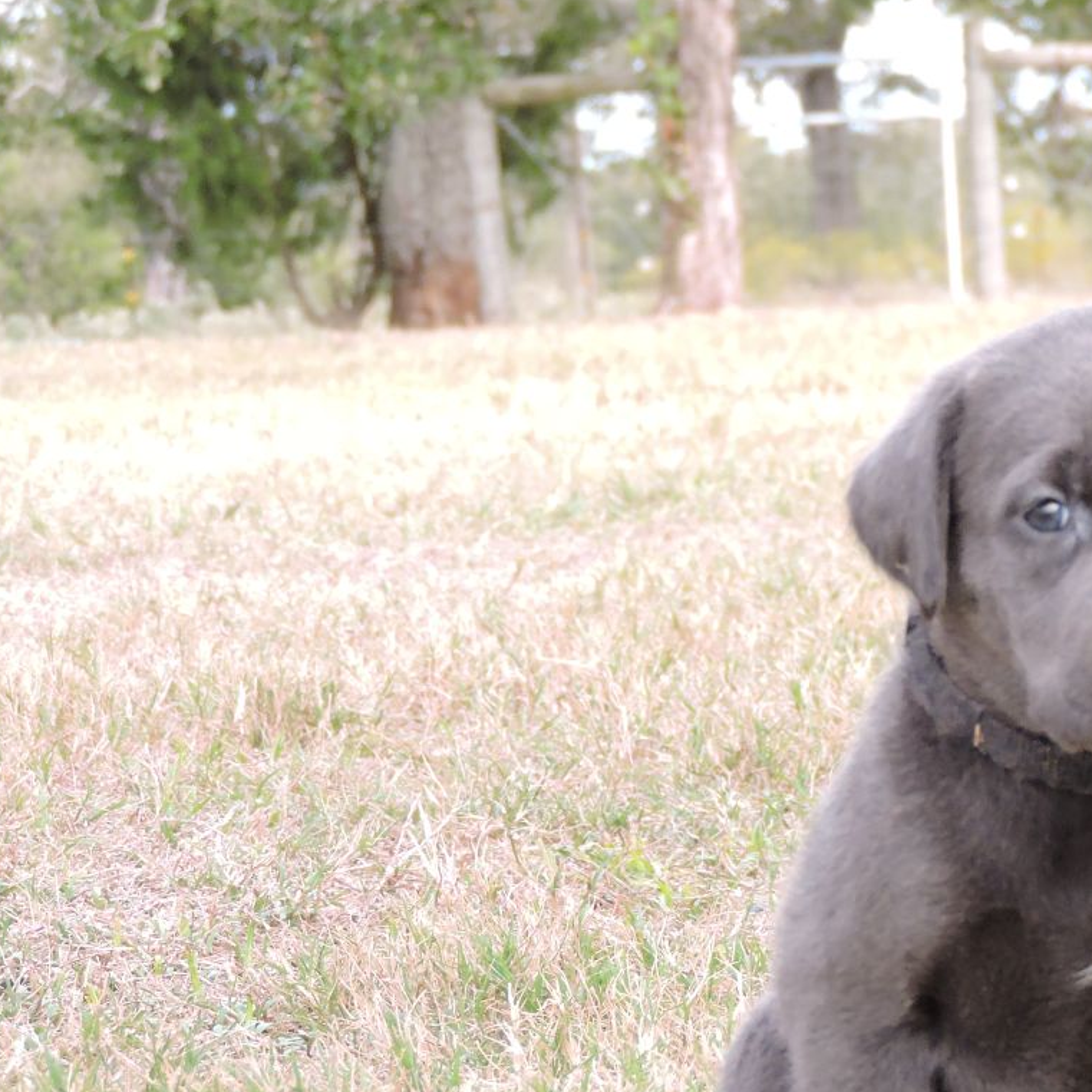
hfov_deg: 7.0
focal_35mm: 251
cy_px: 626
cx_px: 993
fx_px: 8958
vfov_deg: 7.0
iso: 400
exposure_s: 1/250
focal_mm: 24.1
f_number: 4.3
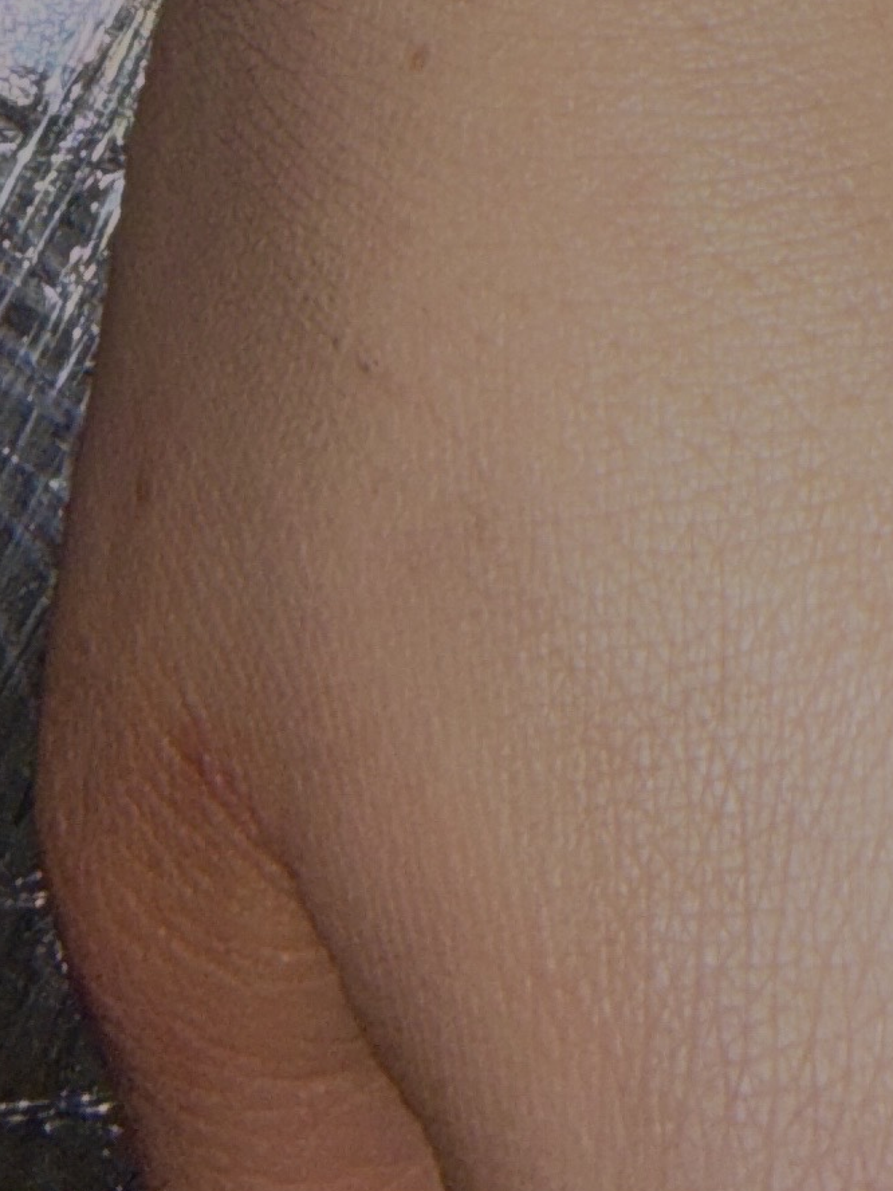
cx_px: 799
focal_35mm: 109
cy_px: -1365
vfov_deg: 14.3
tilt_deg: -66.2
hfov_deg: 13.5
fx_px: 3749
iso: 25
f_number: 2.2
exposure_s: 1/122
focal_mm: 2.22
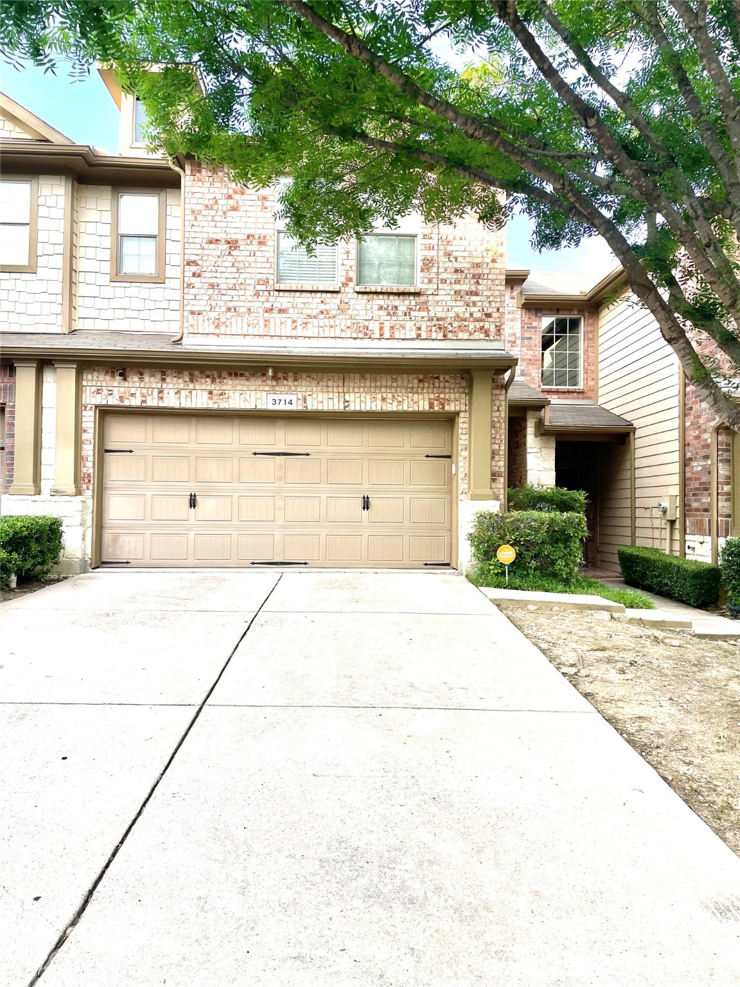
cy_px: 494
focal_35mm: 26
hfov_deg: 53.1
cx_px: 370
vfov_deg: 67.3
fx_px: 741
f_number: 1.6
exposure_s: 1/496
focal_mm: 4.2
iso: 32
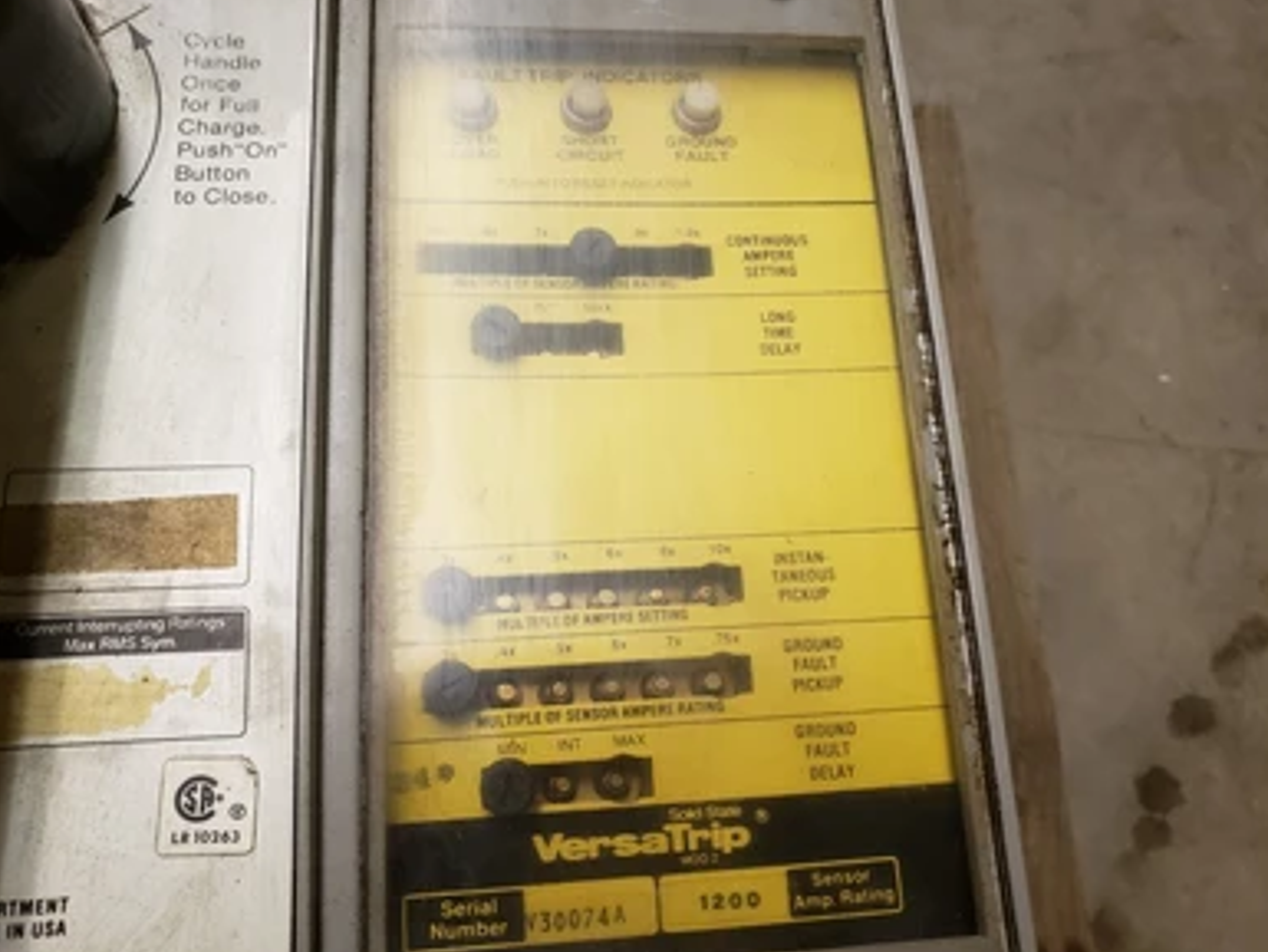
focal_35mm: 27
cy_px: 468
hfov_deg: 65.3
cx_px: 626
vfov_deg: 51.4
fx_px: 989
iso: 320
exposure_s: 1/60
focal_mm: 4.3
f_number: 2.4
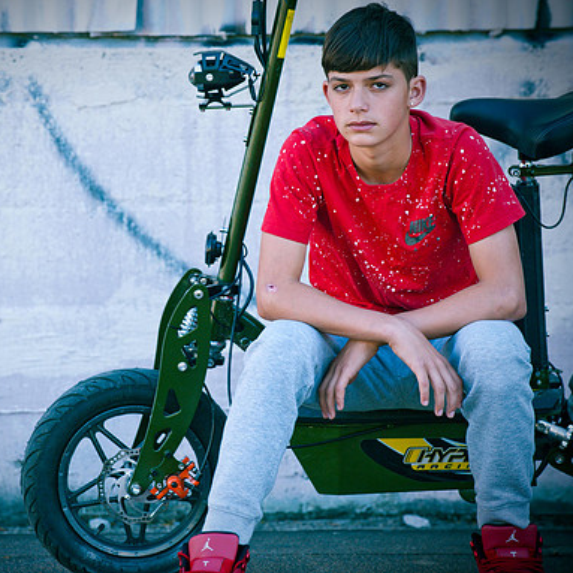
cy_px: 286
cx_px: 209
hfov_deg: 6.8
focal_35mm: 257
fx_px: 4813
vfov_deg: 6.8
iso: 320
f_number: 5.6
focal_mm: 200
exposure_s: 1/200
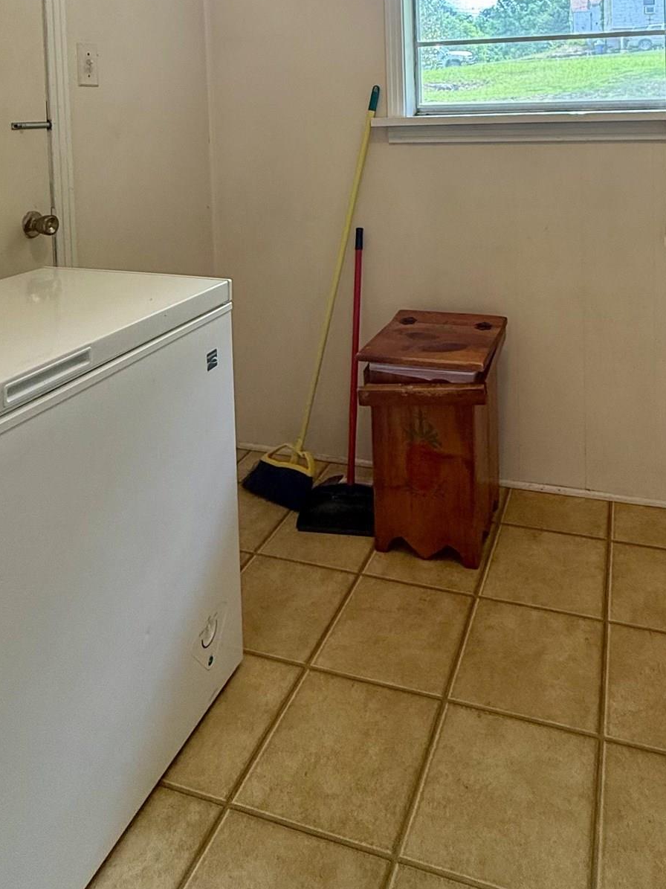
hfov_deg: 50.9
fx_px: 693
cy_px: 144
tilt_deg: -3.0
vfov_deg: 58.8
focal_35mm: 27
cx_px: 413
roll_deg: +0.3
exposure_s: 1/120
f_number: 2.2
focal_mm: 2.22
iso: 100
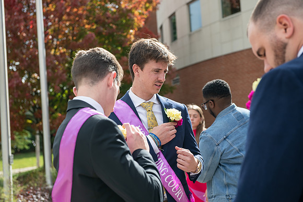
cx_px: 152
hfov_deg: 32.4
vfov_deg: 21.9
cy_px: 101
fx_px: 522
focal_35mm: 62
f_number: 4.5
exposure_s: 1/400
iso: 80
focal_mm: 62
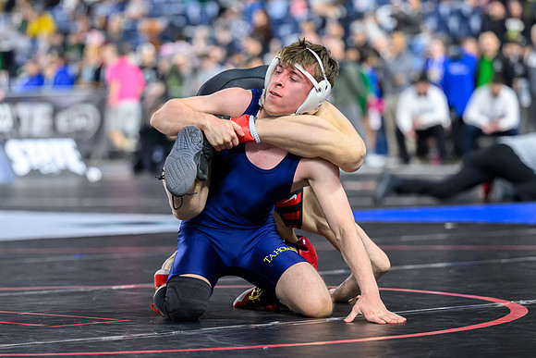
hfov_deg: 11.2
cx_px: 245
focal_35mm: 183
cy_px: 217
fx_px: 2729
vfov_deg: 7.5
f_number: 2.8
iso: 3200
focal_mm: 120
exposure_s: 1/640
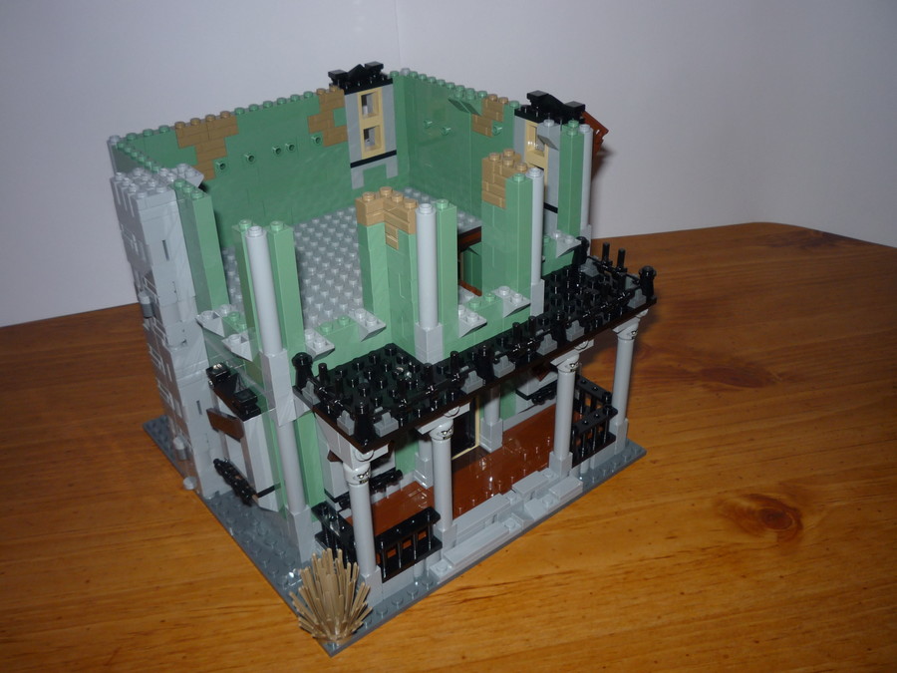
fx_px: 829
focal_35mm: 32
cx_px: 448
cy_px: 336
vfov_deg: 44.2
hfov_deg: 56.8
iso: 100
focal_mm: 5.2
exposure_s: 1/30
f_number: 4
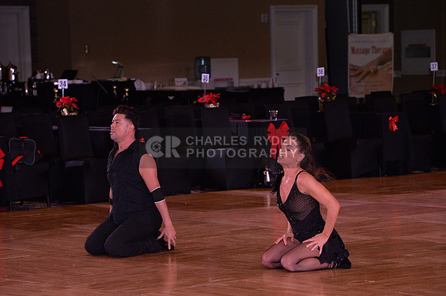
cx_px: 223
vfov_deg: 8.8
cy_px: 148
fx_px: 1918
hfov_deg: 13.3
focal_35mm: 155
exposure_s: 1/250
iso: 2000
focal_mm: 155
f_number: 7.1
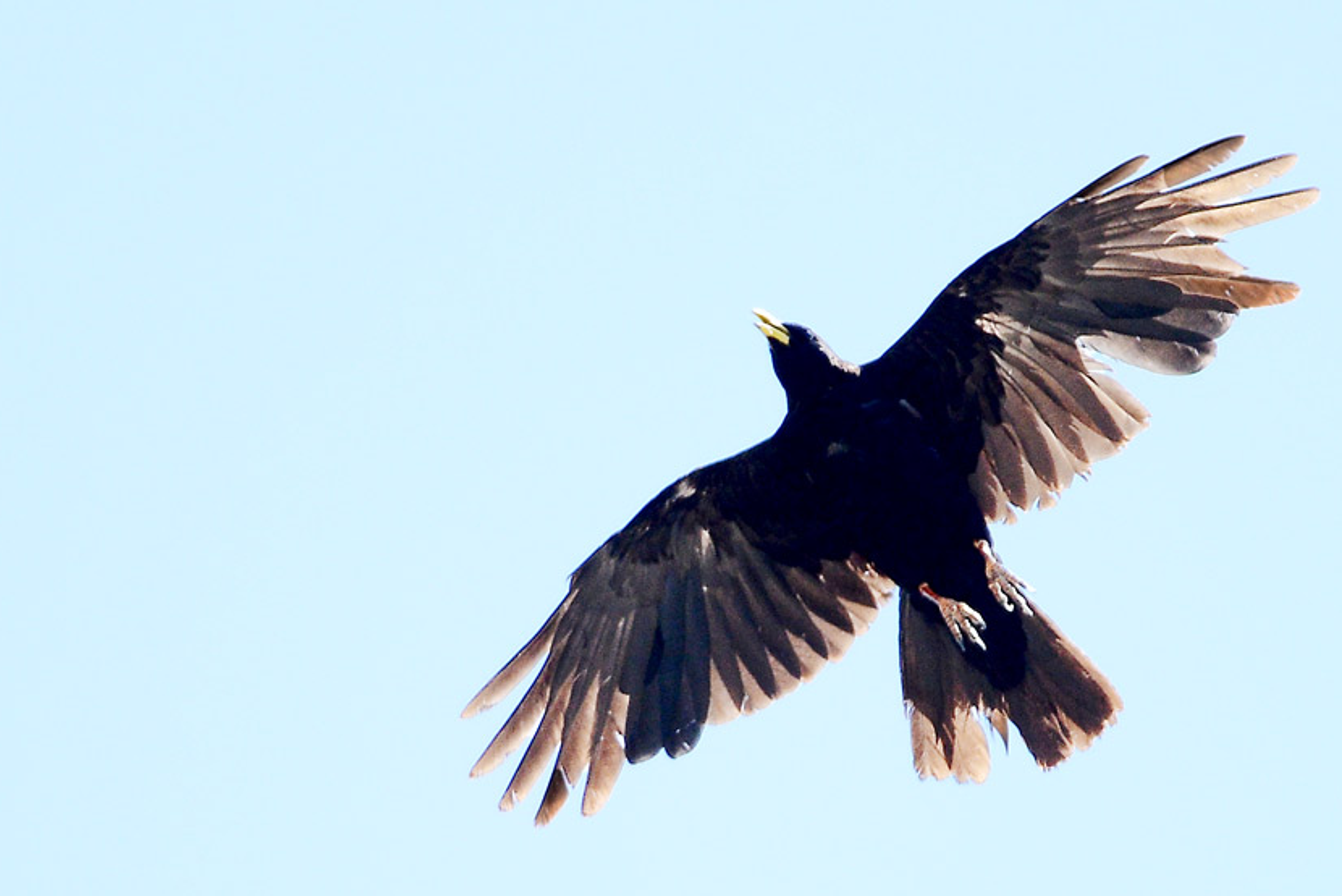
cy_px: 501
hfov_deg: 3.4
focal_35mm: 607
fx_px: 22634
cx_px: 558
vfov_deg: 2.3
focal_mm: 420
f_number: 5.6
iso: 320
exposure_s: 1/1000
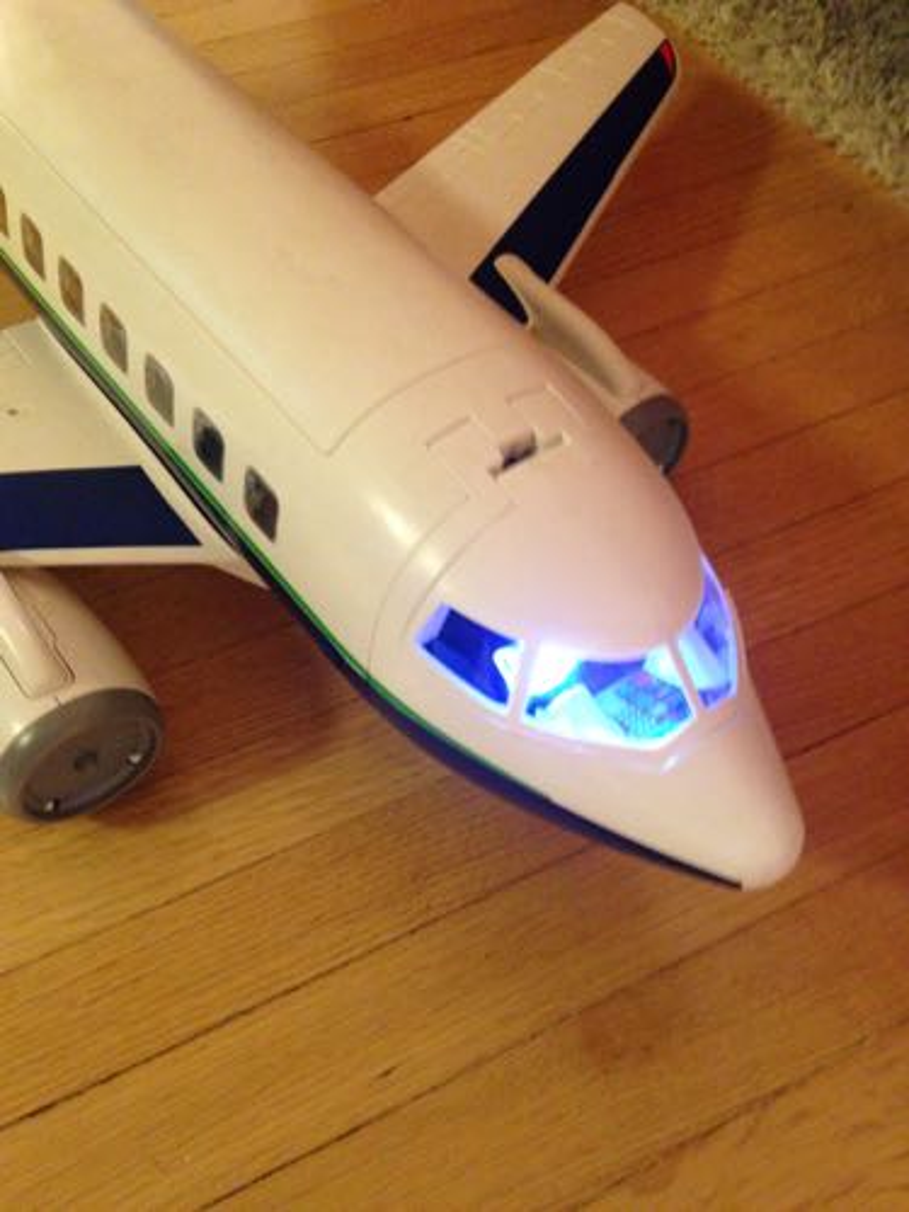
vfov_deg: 55.4
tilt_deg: -51.9
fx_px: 1155
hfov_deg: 42.9
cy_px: 606
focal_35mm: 33
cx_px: 454
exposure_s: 1/15
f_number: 2.4
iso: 400
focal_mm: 4.12
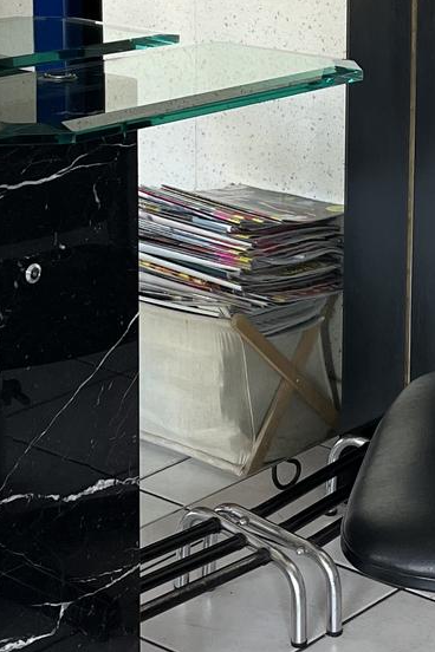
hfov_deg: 14.3
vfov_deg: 21.2
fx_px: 1704
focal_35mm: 94
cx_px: 429
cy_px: 50
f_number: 1.6
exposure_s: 1/121
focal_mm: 5.1
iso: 125
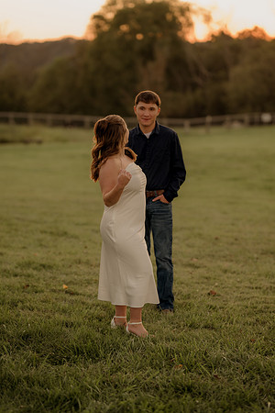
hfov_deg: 16.1
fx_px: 974
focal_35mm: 85
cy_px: 206
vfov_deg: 23.9
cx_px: 138
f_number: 1.8
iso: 100
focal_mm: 85
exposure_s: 1/125
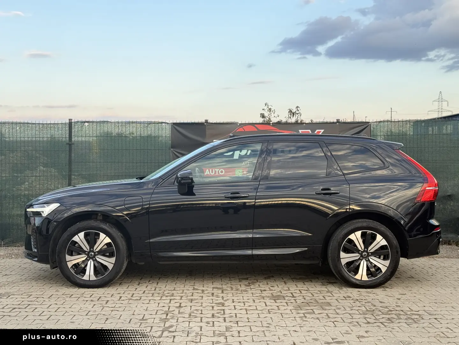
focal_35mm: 48
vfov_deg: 30.3
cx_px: 230
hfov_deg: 39.7
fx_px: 636
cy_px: 172
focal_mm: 6.76
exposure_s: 1/307
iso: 100
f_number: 1.78
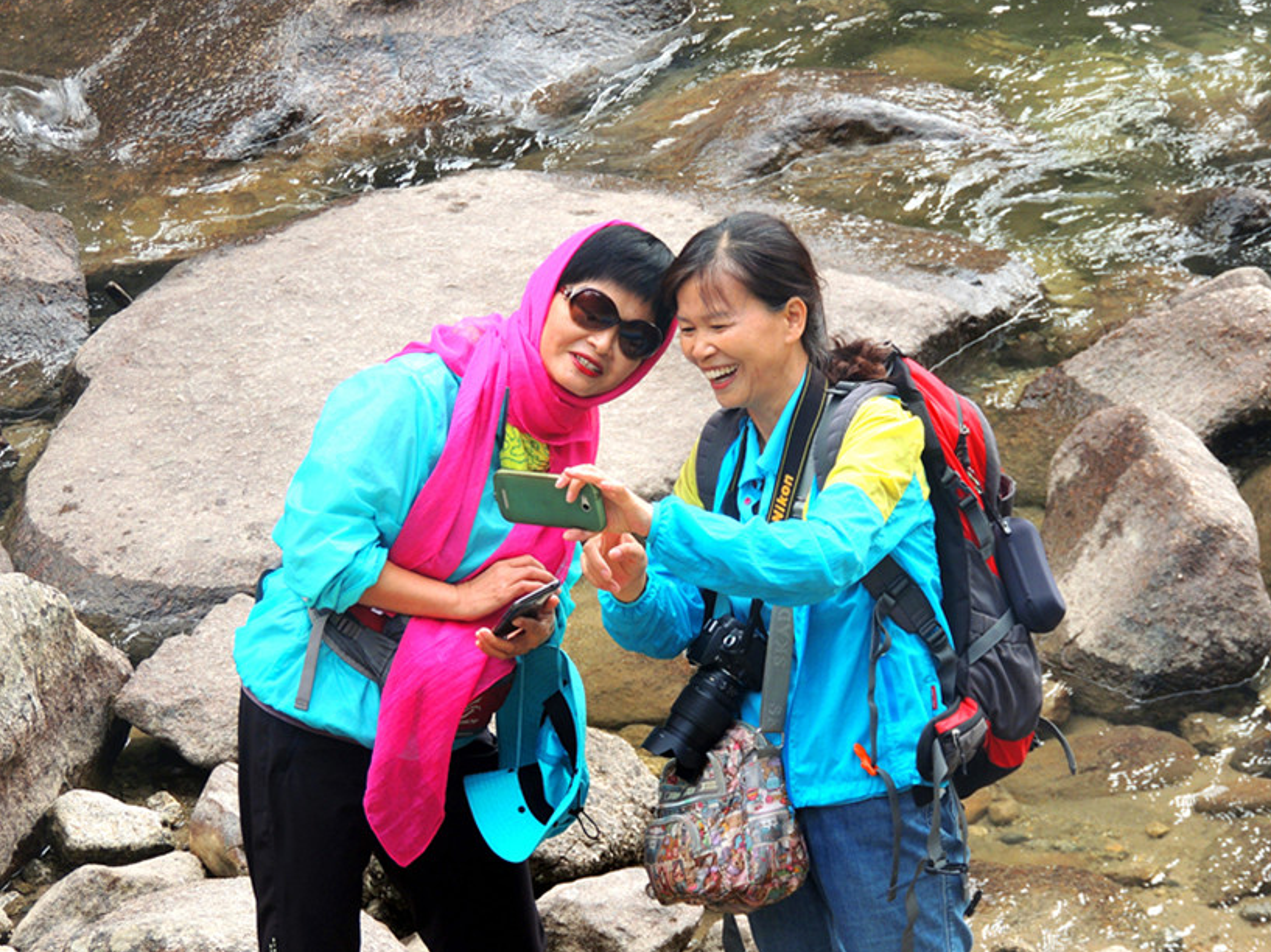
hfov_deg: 9.5
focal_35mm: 208
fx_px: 7634
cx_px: 636
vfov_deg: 7.1
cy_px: 474
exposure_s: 1/125
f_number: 4.6
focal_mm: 35.6
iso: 125
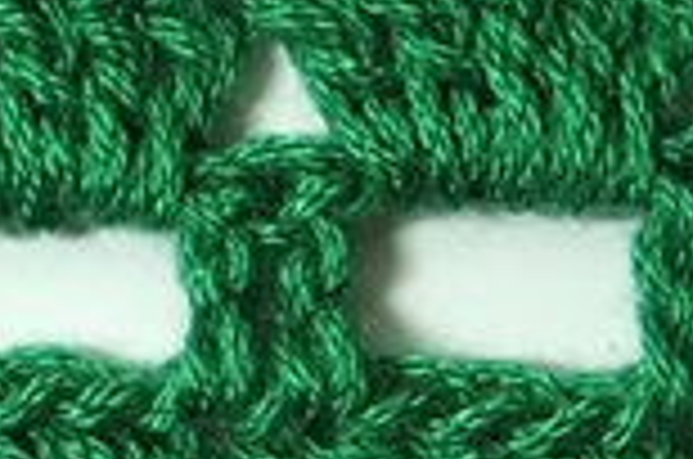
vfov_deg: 4.3
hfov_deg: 6.4
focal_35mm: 321
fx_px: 6166
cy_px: 238
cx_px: -234
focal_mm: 50
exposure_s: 1/80
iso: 800
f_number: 5.6
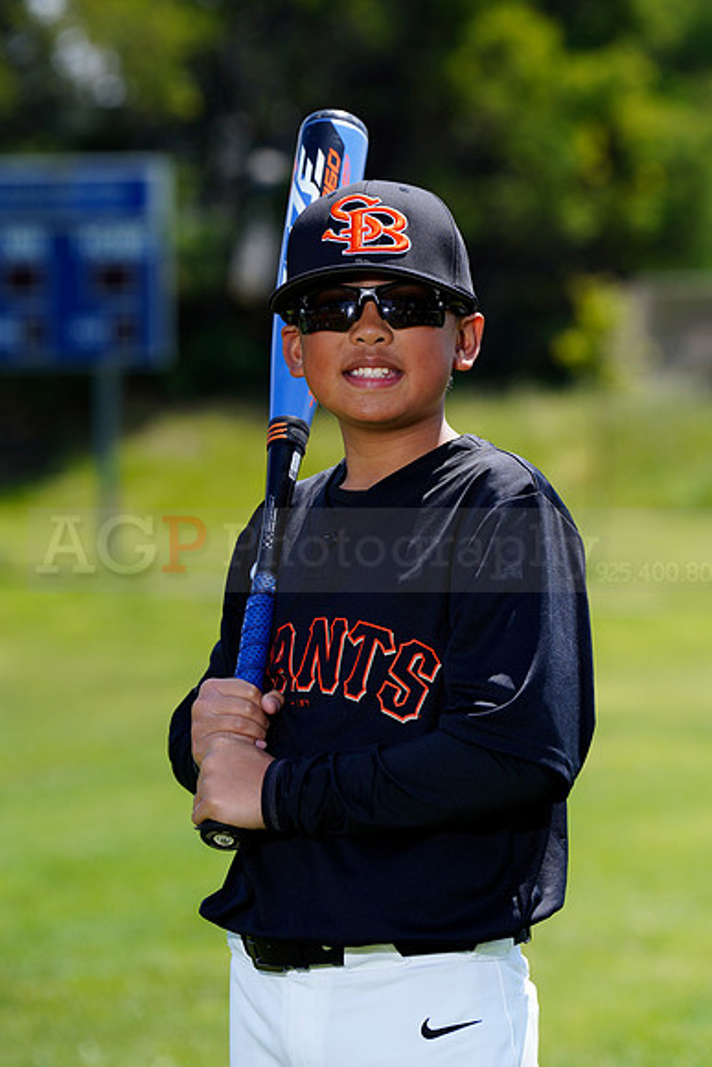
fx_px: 5929
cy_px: 534
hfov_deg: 6.9
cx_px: 356
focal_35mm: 200
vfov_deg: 10.3
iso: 100
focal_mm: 200
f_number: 6.3
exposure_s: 1/250
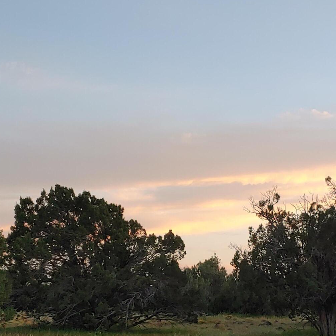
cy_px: 262
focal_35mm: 70
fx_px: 769
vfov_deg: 24.3
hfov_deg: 24.6
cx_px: 213
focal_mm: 4.23
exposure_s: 1/161
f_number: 1.5
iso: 50
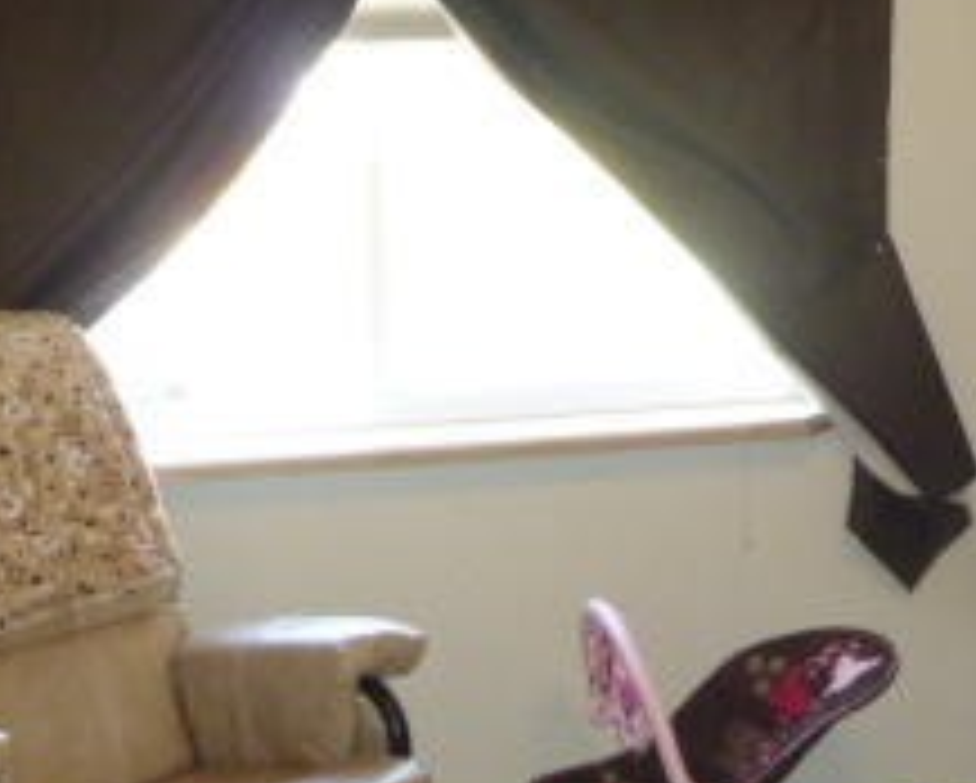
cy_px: 342
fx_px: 2082
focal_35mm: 72
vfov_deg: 21.3
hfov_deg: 25.7
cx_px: 841
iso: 500
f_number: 3.1
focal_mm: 4.5
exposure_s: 1/60
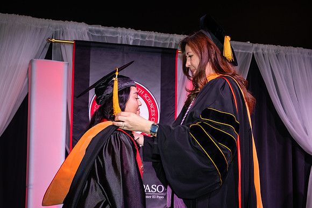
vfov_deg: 19.8
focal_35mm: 68
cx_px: 143
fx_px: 593
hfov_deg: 29.5
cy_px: 145
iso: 1000
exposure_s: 1/160
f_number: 5.6
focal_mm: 45
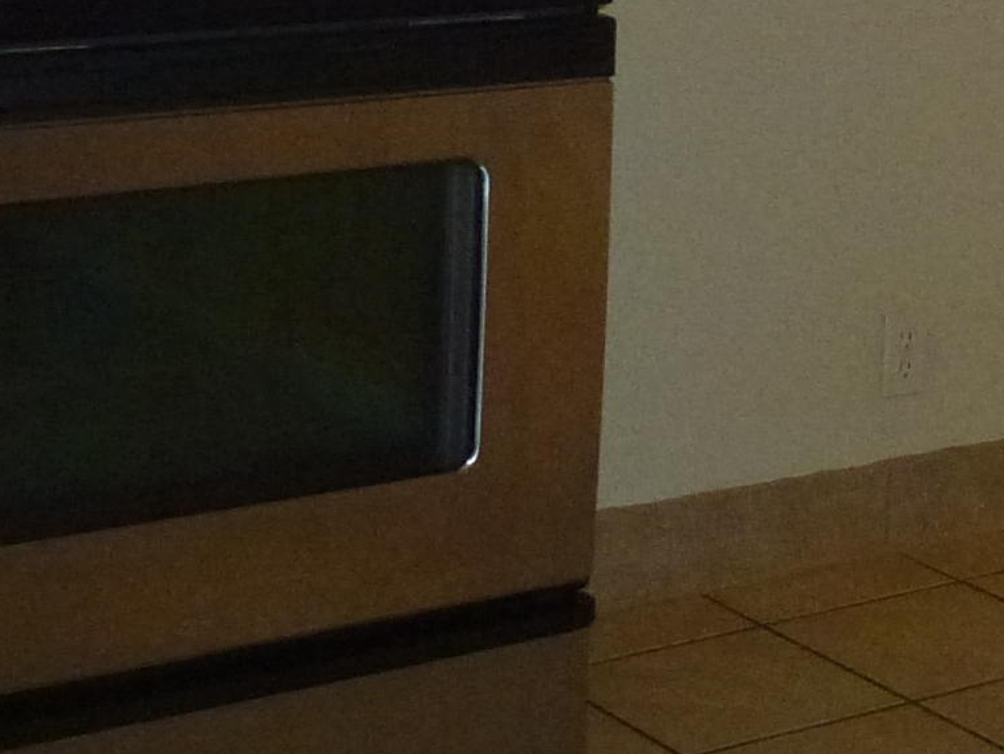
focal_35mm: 103
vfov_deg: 14.1
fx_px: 2988
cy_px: -17
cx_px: 1081
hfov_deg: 18.4
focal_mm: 4.7
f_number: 3.4
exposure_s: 1/125
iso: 400
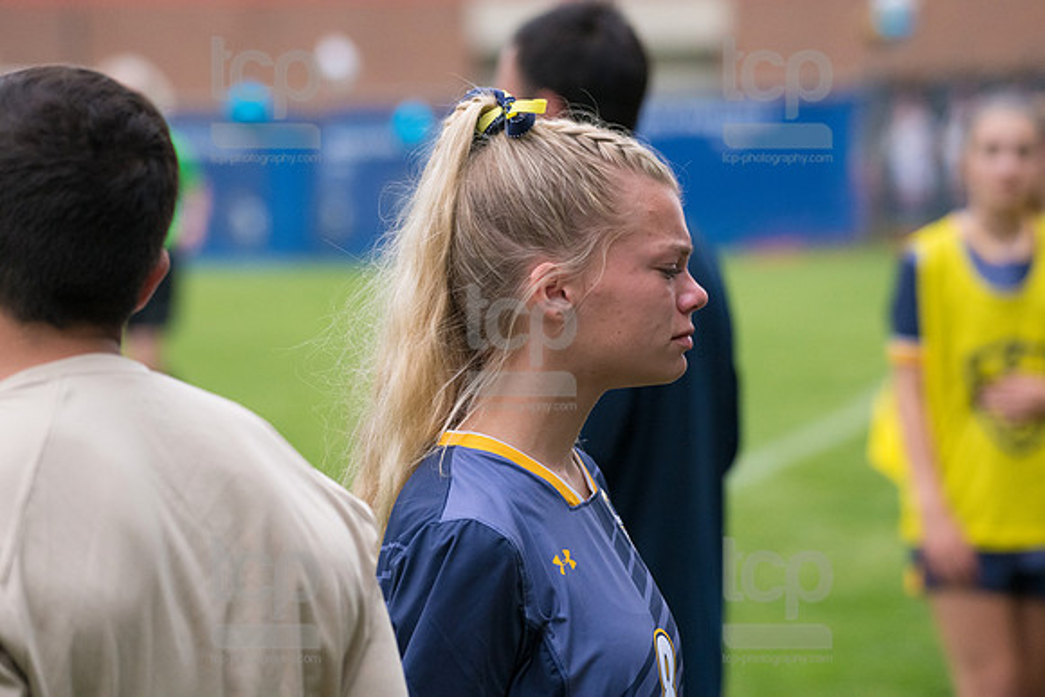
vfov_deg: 6.9
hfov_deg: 10.3
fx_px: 5807
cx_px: 522
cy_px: 348
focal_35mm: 200
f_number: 5.6
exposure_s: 1/1600
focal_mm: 200
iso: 2500
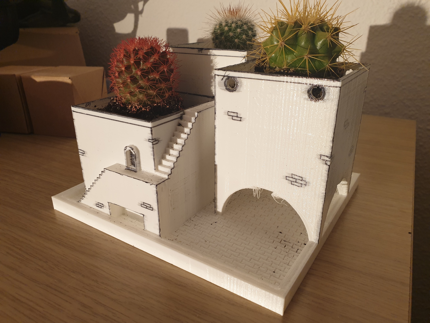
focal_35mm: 26
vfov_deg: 53.1
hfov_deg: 67.3
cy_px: 162
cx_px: 215
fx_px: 323
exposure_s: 1/33
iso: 250
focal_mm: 4.3
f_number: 2.4
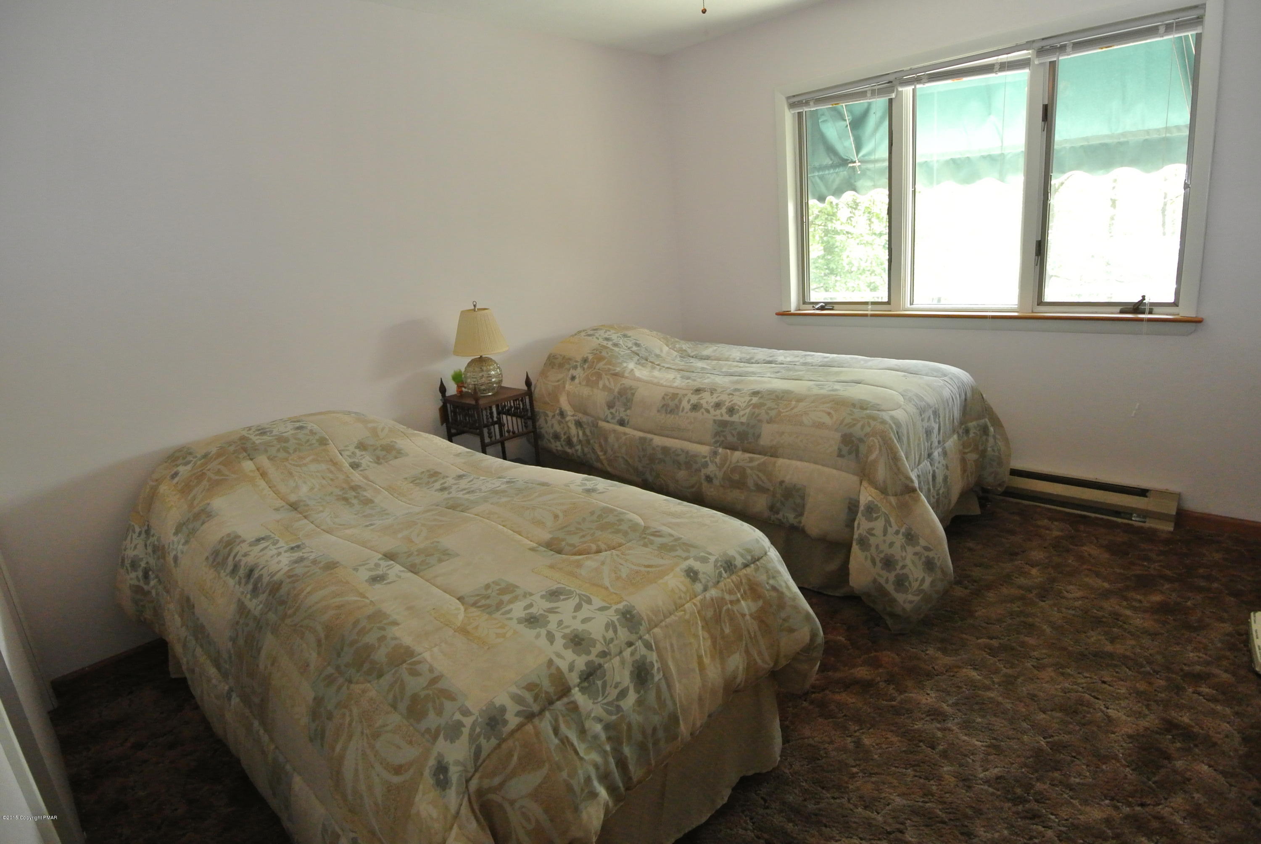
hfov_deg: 89.9
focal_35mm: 18
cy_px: 422
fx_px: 631
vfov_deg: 67.5
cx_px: 630
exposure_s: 1/60
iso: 800
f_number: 3.5
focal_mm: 6.7
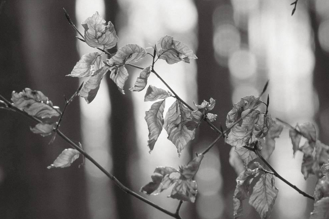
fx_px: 3976
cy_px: 134
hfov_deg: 4.7
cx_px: 171
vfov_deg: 3.2
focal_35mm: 435
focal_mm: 177.9
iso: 1250
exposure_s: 1/500
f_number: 6.4
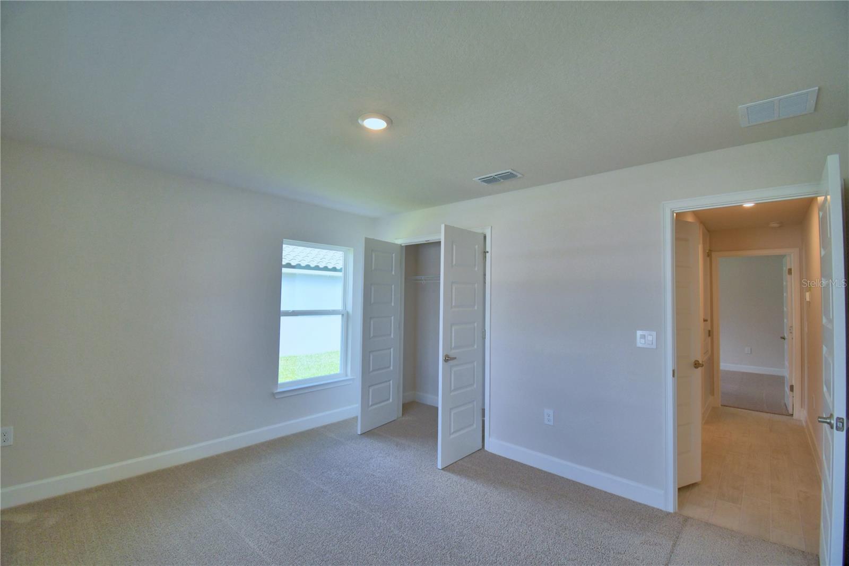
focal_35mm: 15
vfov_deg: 77.3
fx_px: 354
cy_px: 283
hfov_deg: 100.4
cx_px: 424
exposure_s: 1/125
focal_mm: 10
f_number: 4.5
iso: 250
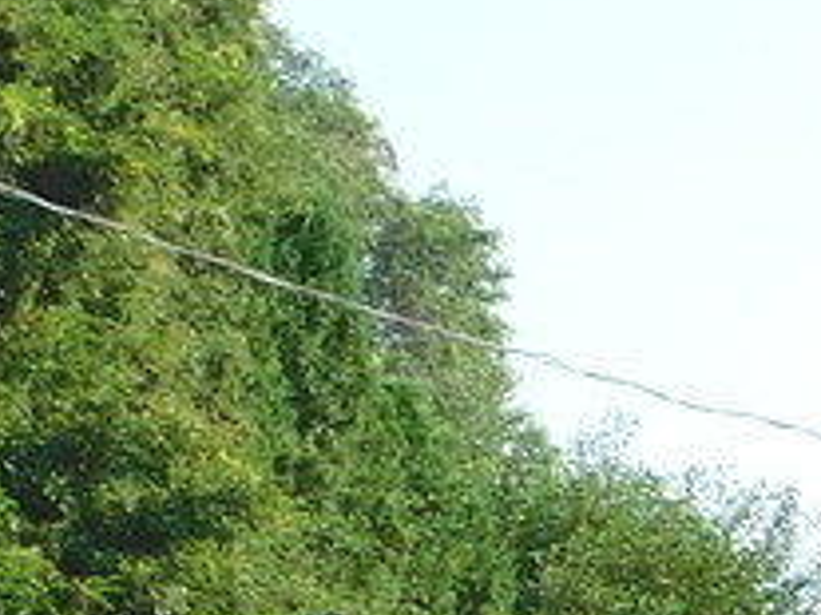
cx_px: 1880
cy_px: 1032
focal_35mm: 209
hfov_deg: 8.7
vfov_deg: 7.0
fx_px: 4954
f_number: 3.2
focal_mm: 5.3
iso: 125
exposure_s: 1/500
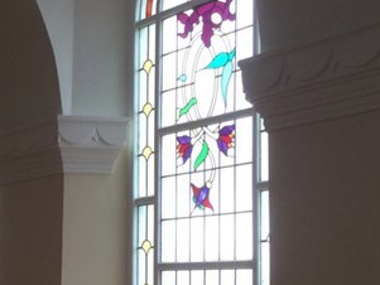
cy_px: 233
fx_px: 846
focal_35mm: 77
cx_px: 39
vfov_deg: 18.9
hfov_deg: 24.6
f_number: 2.2
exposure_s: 1/30
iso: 40
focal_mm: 4.15
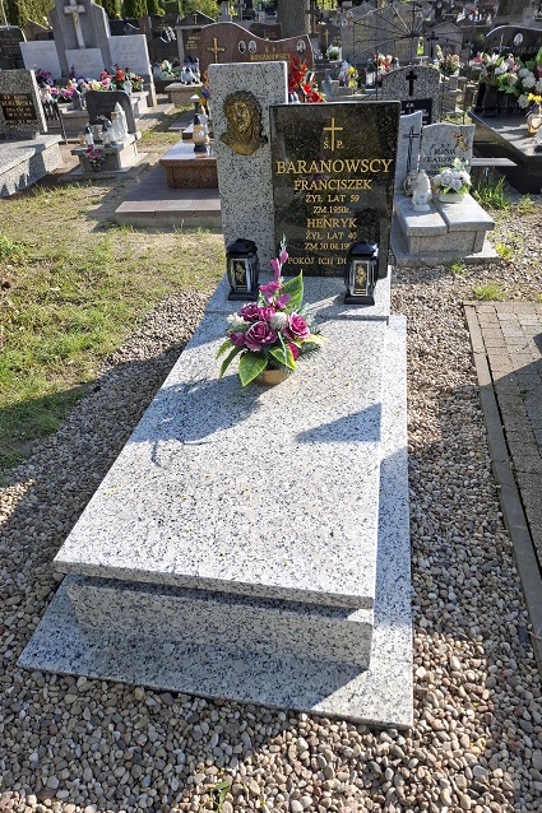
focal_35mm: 24
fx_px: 542
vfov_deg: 73.8
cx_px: 270
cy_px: 406
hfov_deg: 53.1
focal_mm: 5.54
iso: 50
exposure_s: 1/672
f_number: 1.8
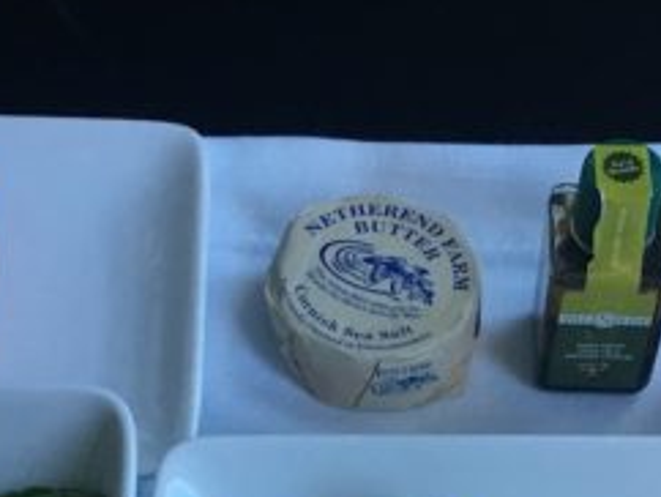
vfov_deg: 14.9
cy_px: 756
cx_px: 407
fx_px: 1759
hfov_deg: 21.3
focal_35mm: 92
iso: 125
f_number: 2.2
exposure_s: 1/33
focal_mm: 4.15
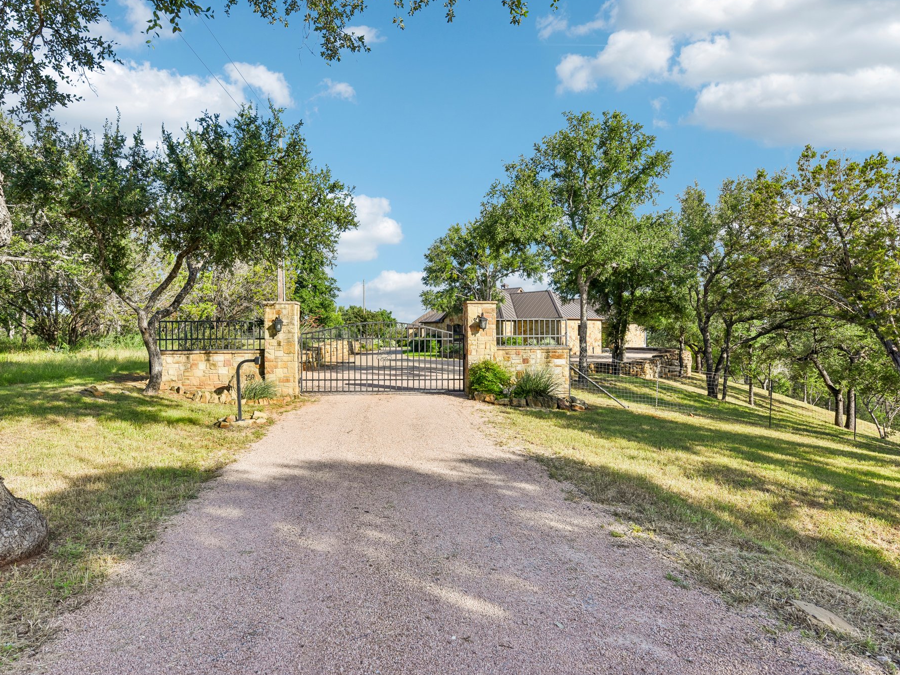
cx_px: 404
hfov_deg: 76.2
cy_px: 336
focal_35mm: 22
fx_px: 572
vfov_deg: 61.1
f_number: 8
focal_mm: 20
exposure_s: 1/250
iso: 100
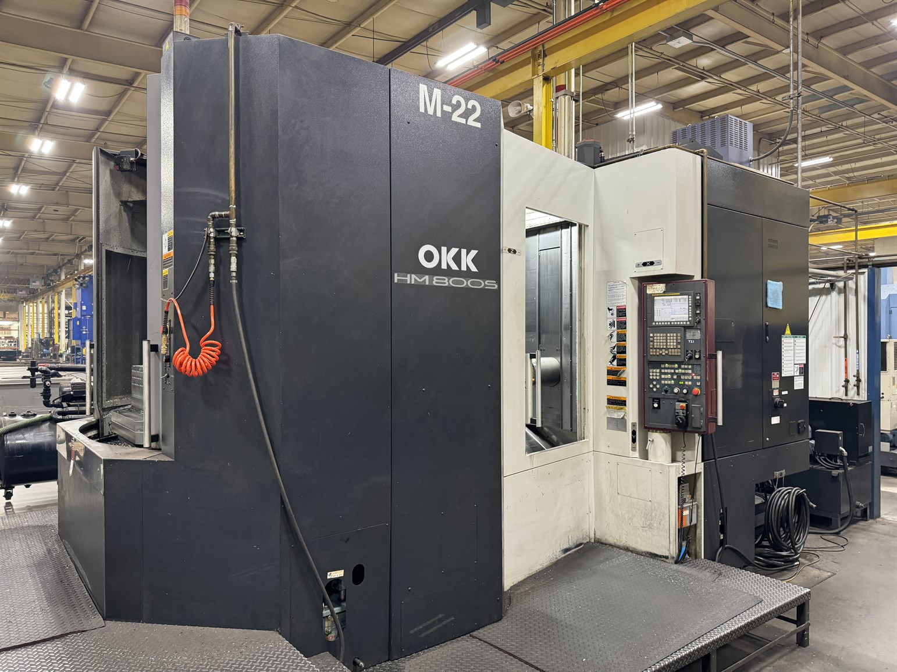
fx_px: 622
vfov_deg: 56.8
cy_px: 336
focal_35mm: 24
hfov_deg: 71.6
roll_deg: -0.1
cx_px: 448
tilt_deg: -0.3
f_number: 1.78
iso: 400
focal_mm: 6.76
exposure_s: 1/60
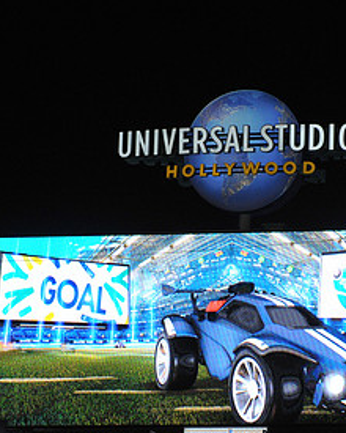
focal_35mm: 317
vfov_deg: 6.1
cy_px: 272
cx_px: 228
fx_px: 4058
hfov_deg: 4.9
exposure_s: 1/250
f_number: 8
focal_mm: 160
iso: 1600
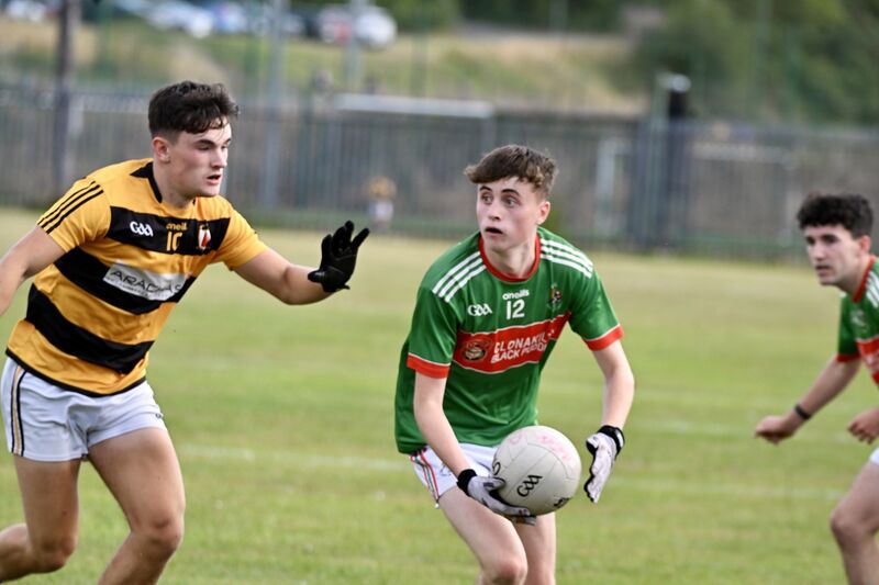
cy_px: 292
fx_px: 7323
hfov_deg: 6.9
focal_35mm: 300
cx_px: 440
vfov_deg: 4.6
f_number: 6.3
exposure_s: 1/640
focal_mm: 300
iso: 1250
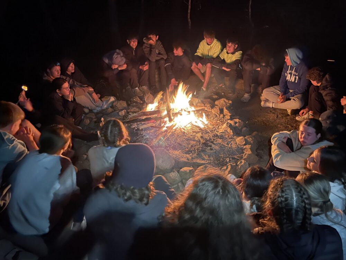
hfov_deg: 67.3
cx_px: 173
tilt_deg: -31.4
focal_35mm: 26
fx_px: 260
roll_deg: +1.6
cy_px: 130
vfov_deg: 53.1
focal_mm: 4.2
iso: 1250
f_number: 1.6
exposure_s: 1/15
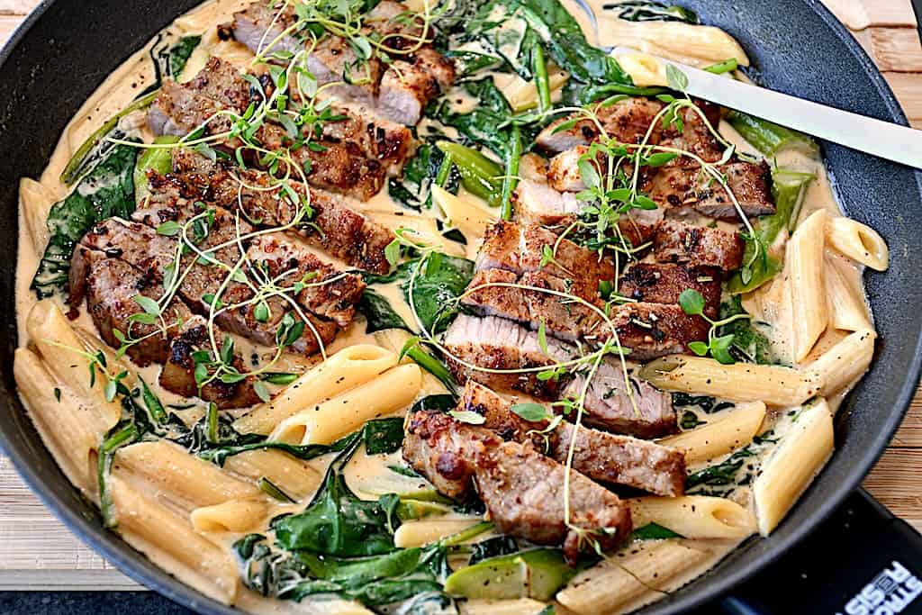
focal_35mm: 63
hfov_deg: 31.9
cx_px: 461
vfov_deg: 21.6
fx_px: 1614
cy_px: 308
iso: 250
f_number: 4.5
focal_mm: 42
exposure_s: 1/60
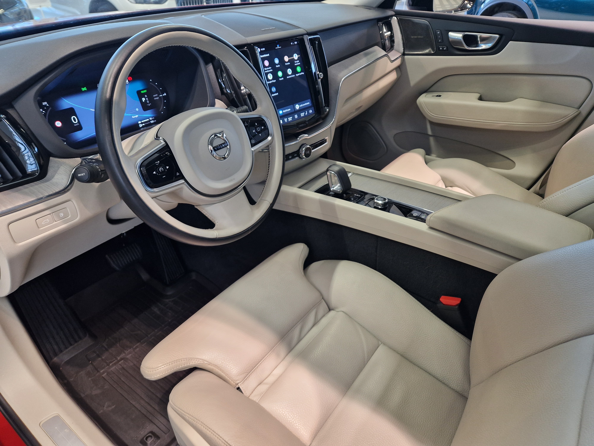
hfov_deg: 73.9
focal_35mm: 23
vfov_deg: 58.9
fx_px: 395
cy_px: 223
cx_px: 297
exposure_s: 1/100
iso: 100
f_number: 1.8
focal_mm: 5.4
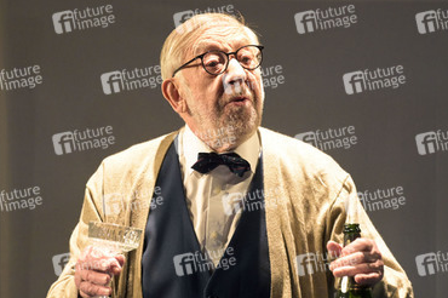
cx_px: 221
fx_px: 5757
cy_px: 171
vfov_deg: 3.0
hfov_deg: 4.5
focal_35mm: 463
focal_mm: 380
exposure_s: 1/400
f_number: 5.6
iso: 8000
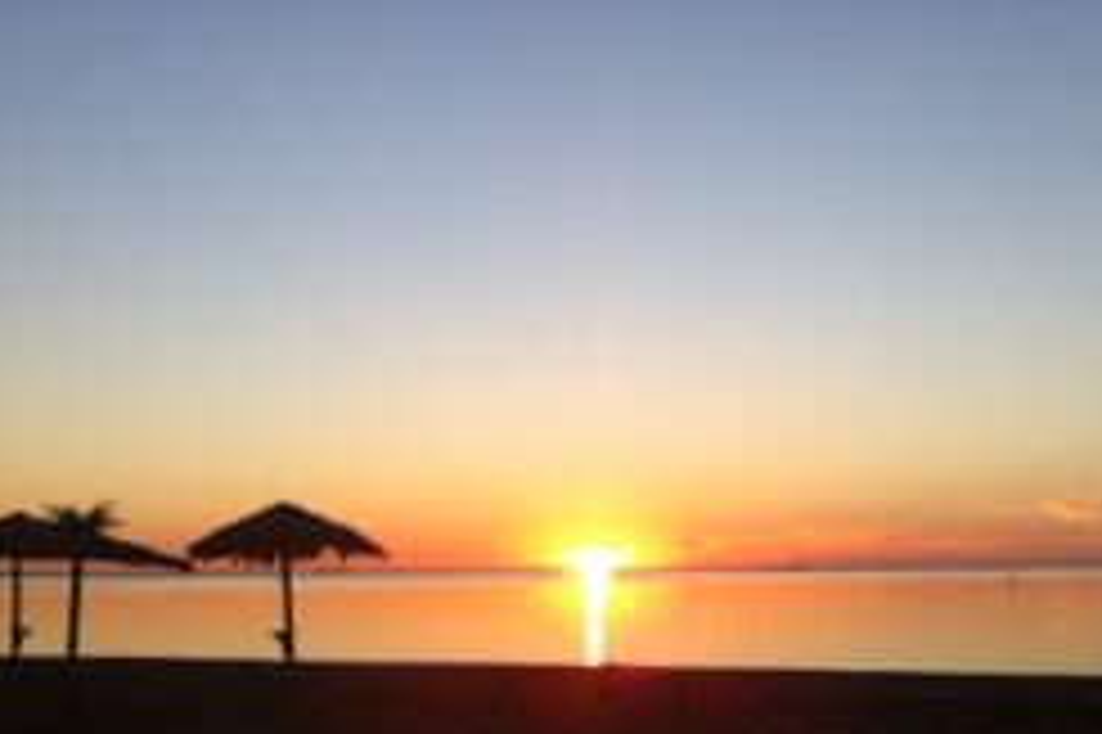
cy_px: 583
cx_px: 630
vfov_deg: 25.5
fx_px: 1591
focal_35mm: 52
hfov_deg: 38.1
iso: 80
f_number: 2.8
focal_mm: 3.85
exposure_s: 1/359
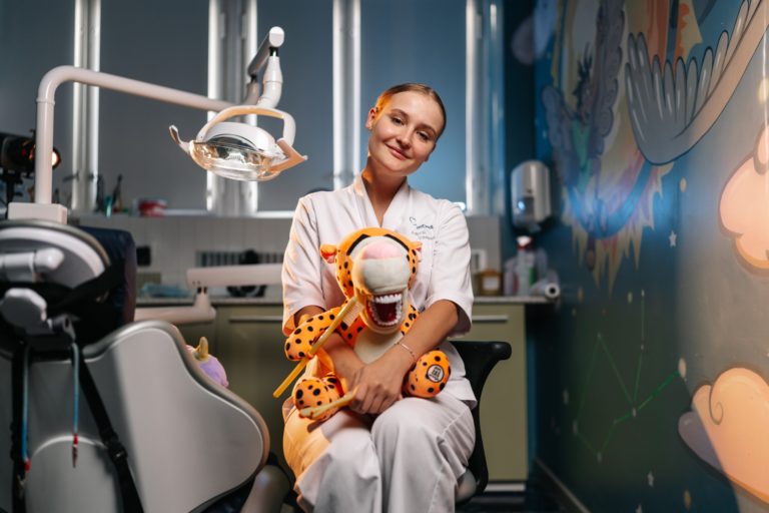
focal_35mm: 36
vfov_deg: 36.6
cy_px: 256
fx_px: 775
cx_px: 384
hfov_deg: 52.8
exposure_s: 1/125
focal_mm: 35
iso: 200
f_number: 1.4
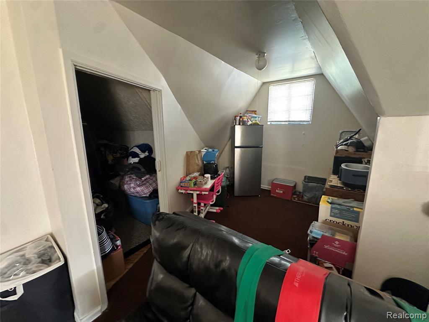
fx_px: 174
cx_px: 214
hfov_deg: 102.1
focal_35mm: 14
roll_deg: +0.1
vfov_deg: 85.7
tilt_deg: -10.6
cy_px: 161
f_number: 2.2
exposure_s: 1/60
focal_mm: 2.22
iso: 800
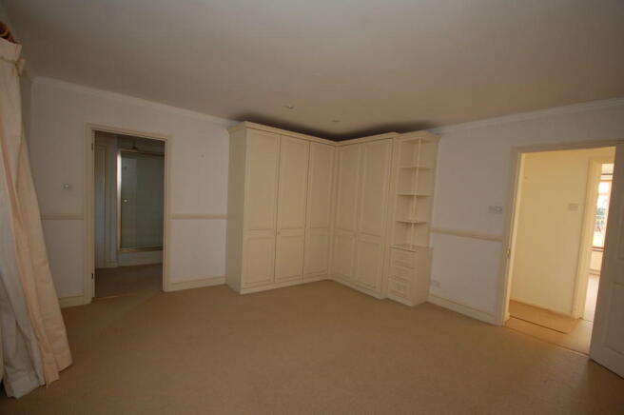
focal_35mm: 15
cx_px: 312
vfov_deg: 77.2
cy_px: 208
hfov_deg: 100.4
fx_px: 260
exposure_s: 1/60
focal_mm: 10
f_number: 4
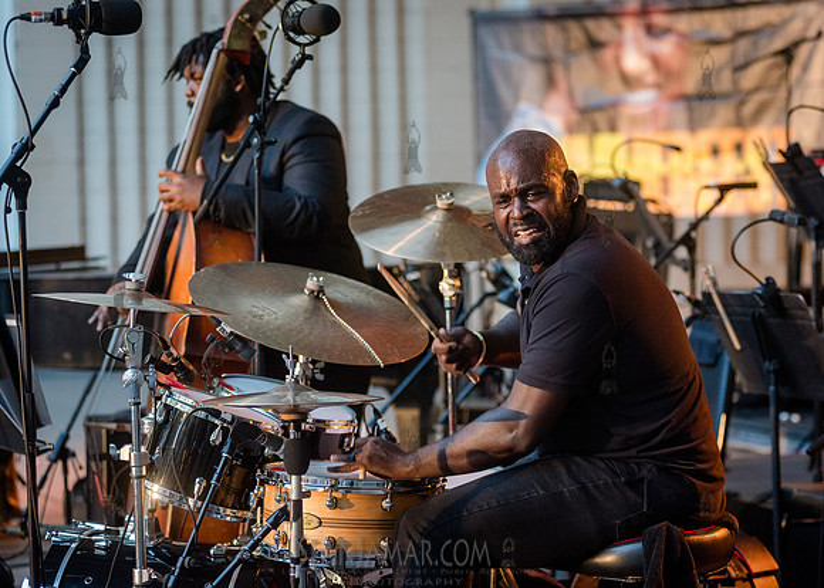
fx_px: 2750
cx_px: 471
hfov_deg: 17.0
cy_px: 273
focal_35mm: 118
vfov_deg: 12.2
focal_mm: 105
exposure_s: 1/320
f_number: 3.5
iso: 4000
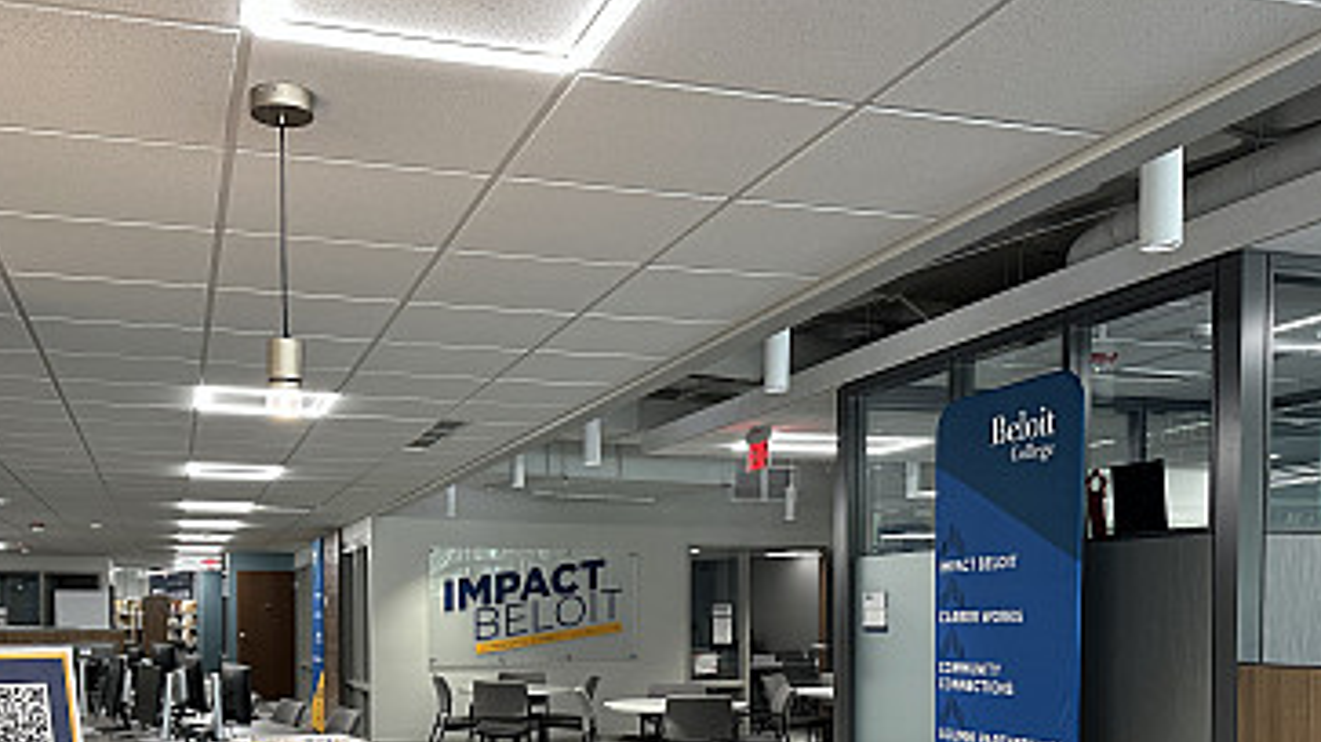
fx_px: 1261
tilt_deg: -1.5
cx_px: 535
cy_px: 642
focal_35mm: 36
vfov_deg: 31.5
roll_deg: +0.0
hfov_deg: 54.9
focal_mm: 6.86
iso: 125
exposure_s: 1/120
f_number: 1.78
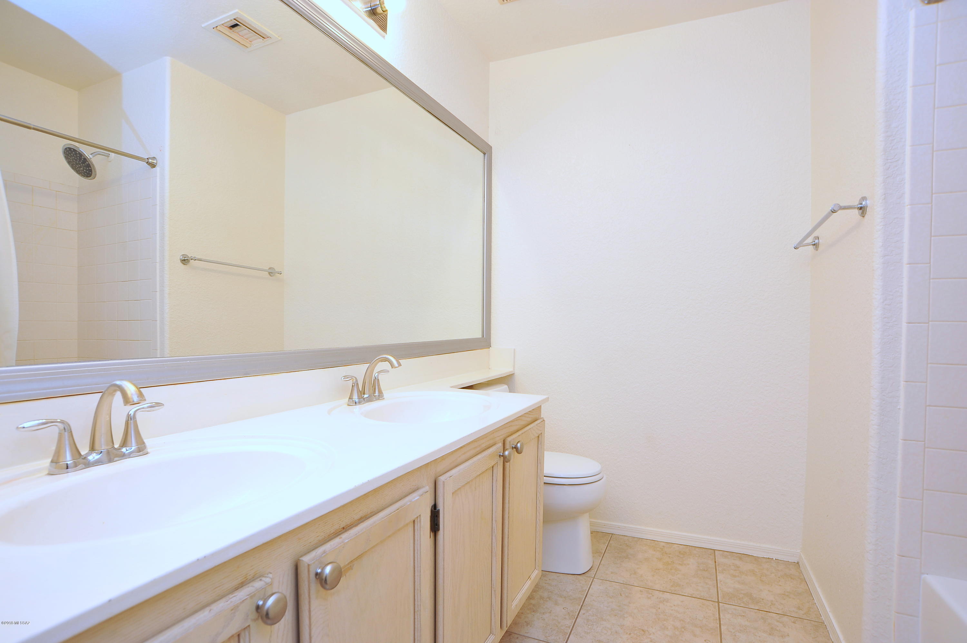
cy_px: 322
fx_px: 483
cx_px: 484
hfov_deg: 90.0
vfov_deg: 67.3
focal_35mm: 18
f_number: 8
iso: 640
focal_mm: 18
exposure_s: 1/40
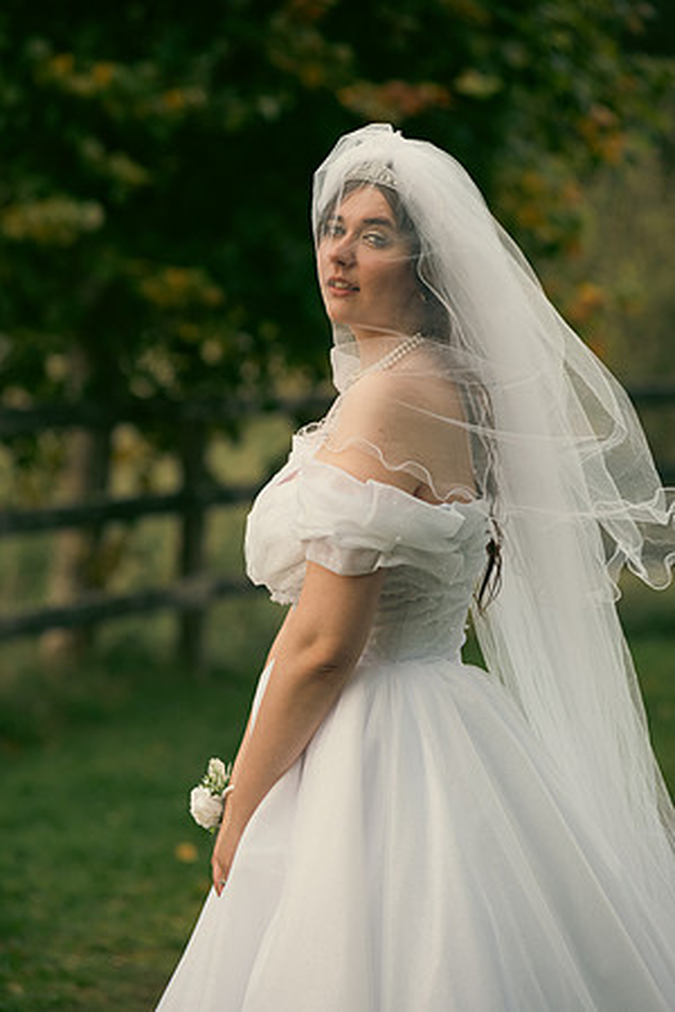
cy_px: 506
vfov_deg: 14.2
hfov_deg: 9.5
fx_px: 4078
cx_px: 338
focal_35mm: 145
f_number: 3.5
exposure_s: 1/200
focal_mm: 145
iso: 320
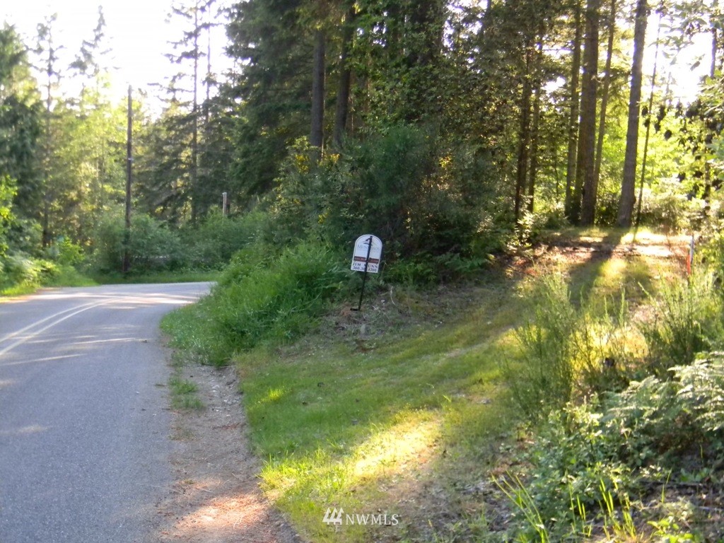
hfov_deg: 45.8
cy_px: 272
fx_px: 858
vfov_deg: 35.1
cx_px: 362
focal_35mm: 41
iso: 159
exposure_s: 1/59.6
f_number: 3.8
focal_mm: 7.3
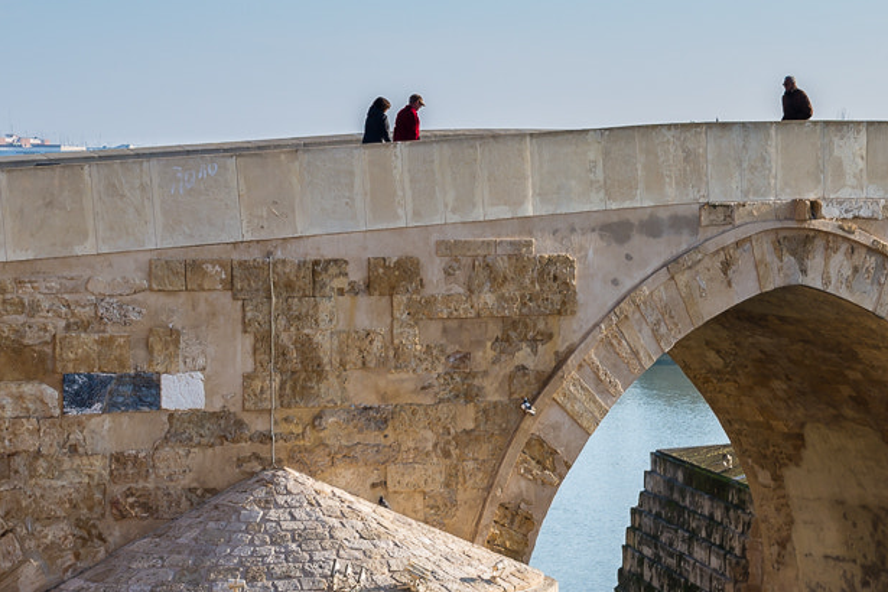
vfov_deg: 10.5
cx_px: 761
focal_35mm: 130
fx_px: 3206
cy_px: 508
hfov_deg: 15.6
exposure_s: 1/100
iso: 100
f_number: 10
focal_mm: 50
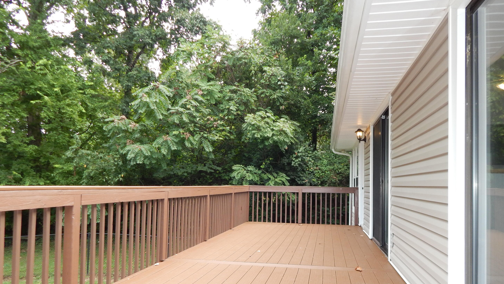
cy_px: 182
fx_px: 347
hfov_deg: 71.9
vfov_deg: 43.9
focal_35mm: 26
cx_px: 255
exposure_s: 1/160
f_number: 3
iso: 180
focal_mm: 4
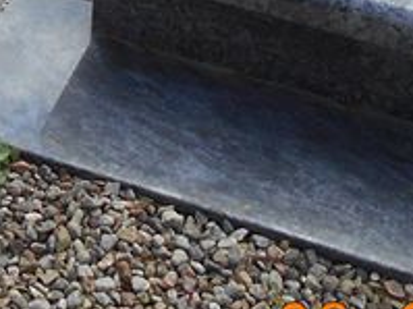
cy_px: -303
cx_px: -71
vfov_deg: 10.2
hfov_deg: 14.3
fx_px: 1598
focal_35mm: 134
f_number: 3.2
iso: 80
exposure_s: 1/320
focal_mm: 4.6
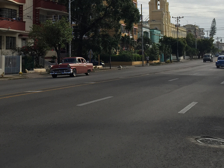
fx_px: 369
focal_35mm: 57
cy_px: 23
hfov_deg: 33.2
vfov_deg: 25.0
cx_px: 61
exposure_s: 1/1980
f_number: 2.2
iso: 32
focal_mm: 4.15
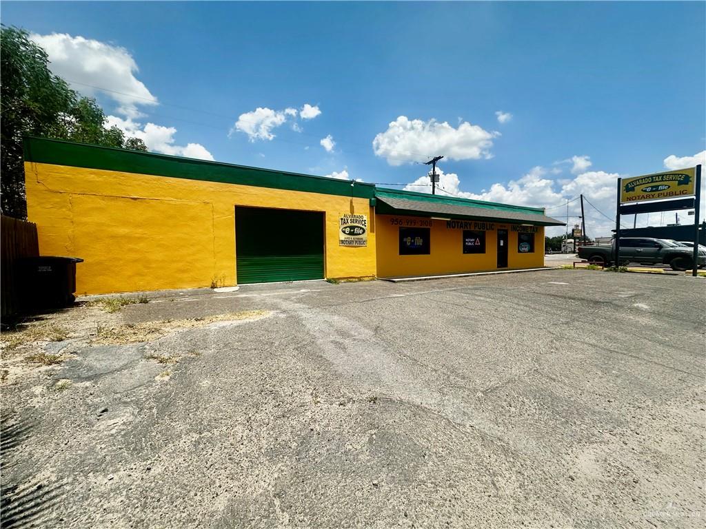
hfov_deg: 102.1
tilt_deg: -1.4
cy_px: 264
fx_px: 286
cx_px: 353
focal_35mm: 14
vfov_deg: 85.7
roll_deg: +1.0
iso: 50
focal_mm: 2.22
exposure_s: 1/2817
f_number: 2.2
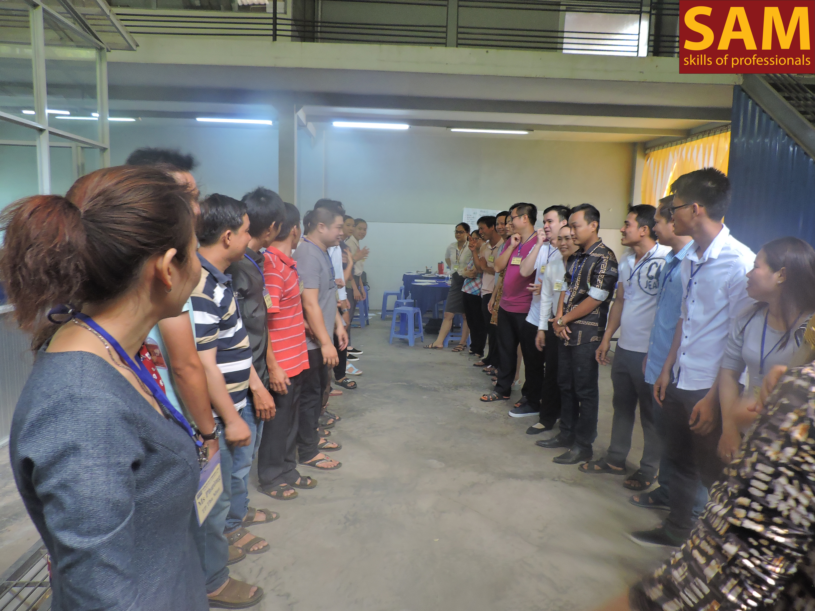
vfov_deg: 56.8
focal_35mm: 24
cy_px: 306
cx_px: 408
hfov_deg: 71.6
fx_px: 565
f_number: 3
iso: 400
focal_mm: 4.3
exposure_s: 1/30
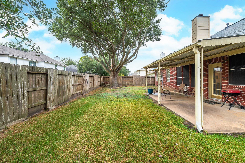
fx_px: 102
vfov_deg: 77.2
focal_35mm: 15
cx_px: 122
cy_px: 82
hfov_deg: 100.4
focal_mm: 15
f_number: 9
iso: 125
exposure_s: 1/50
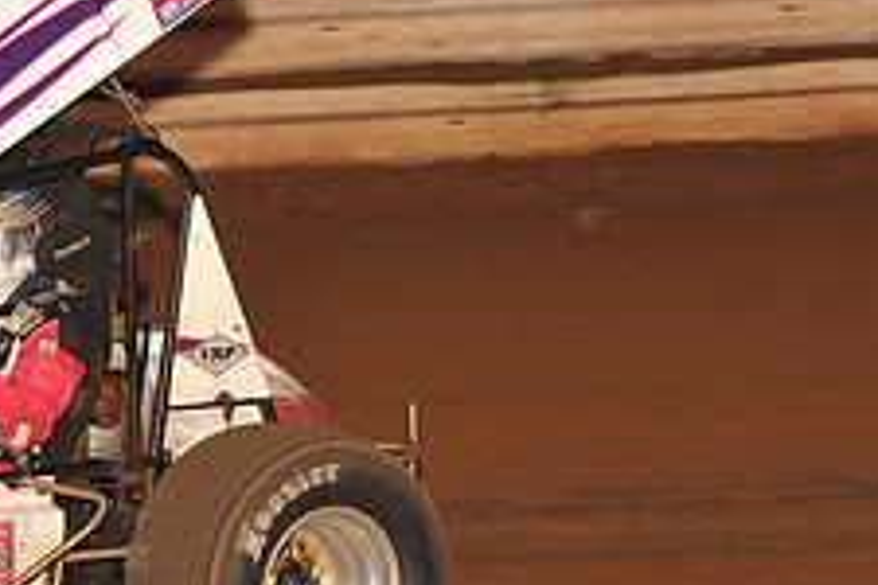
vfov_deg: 3.9
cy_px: 191
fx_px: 8487
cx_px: -90
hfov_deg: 5.9
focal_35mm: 348
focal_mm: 135
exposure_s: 1/320
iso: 1000
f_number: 6.3
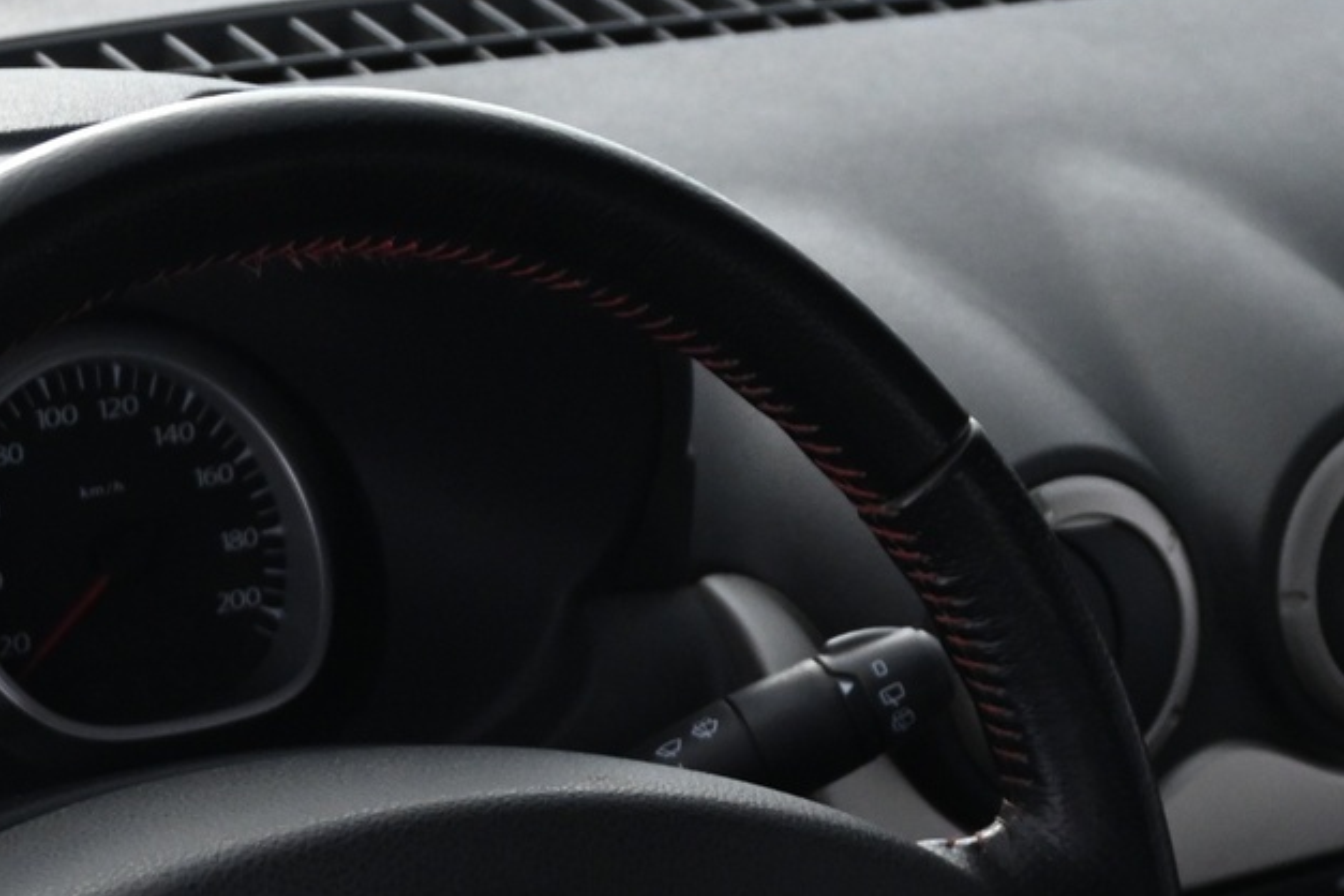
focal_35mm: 107
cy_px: 1097
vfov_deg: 12.5
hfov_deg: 19.1
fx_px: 3981
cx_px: 512
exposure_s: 1/13
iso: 1600
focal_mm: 27.5
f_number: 4.5
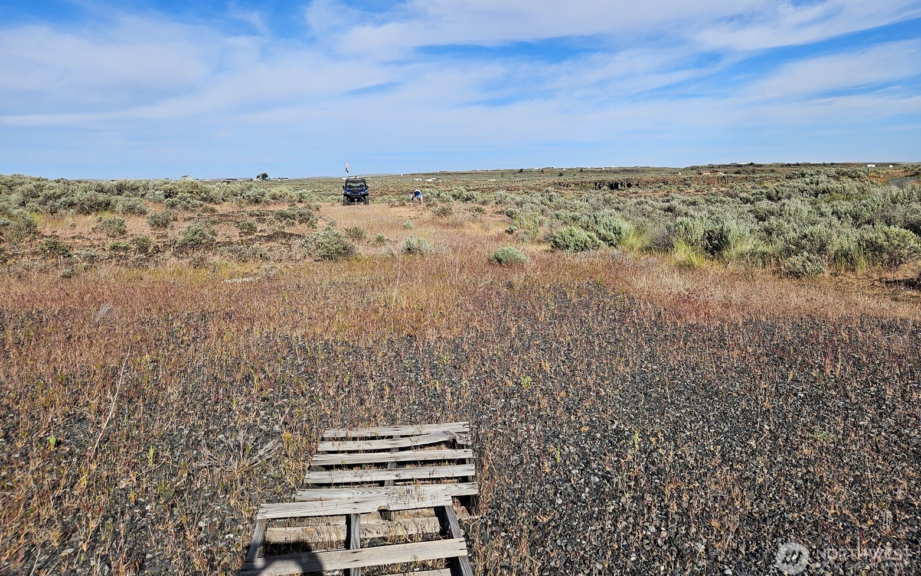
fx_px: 628
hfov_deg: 72.5
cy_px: 227
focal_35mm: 25
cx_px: 457
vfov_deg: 48.9
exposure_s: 1/2797
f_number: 1.8
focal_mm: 5.4
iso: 25
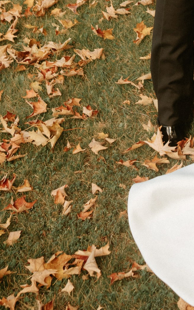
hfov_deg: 9.0
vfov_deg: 13.7
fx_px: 1175
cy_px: -214
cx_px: 371
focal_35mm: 139
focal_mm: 35
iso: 320
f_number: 4
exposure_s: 1/160
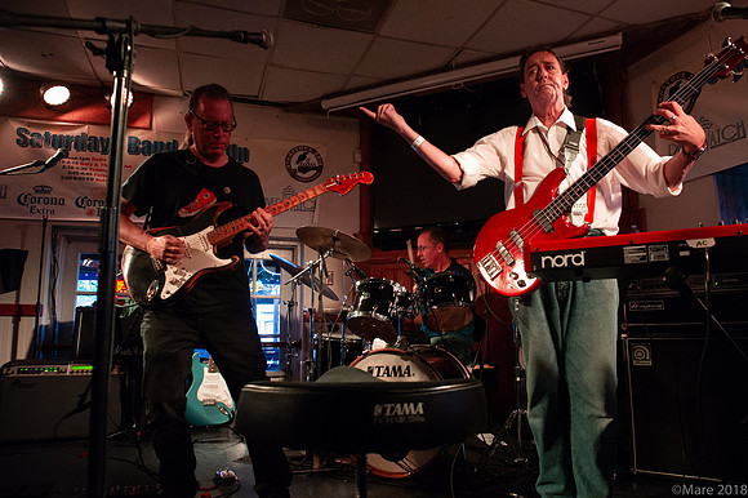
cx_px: 374
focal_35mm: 24
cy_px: 249
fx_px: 498
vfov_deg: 53.1
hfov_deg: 73.8
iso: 6400
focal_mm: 24
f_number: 6.3
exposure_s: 1/80
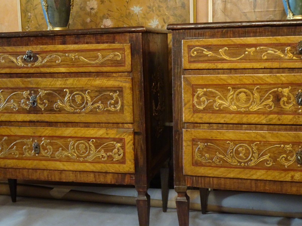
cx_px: 151
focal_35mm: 50
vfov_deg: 29.1
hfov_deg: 38.2
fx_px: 436
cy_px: 113
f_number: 4.5
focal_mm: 8.51
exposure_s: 1/6
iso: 800
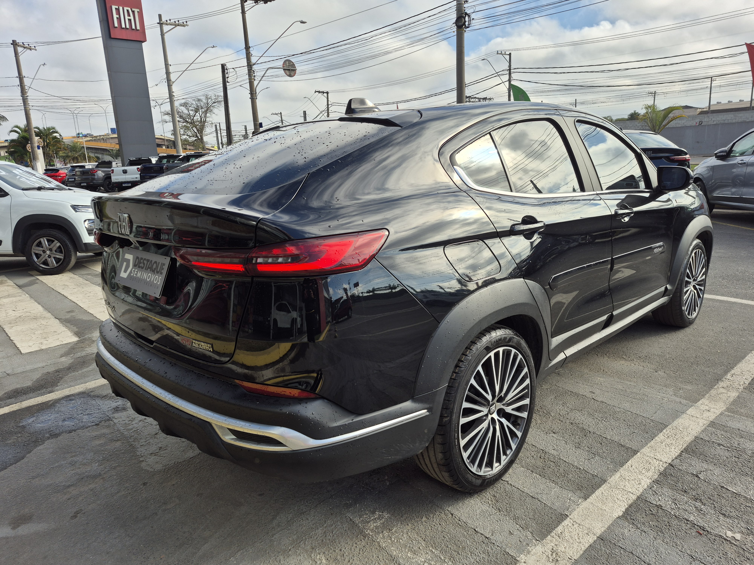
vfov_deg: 58.9
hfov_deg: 73.9
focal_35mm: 23
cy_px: 282
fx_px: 501
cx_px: 377
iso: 25
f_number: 1.8
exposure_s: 1/1172
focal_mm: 5.4
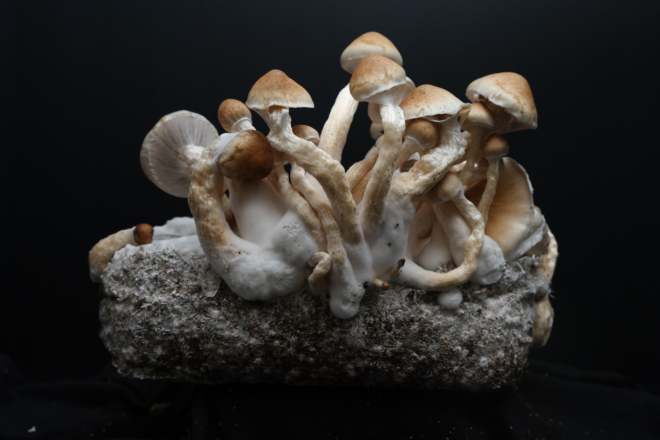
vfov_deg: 37.9
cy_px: 220
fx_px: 642
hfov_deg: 54.4
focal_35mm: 35
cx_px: 330
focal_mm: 23.3
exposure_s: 1/160
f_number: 5.6
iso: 800
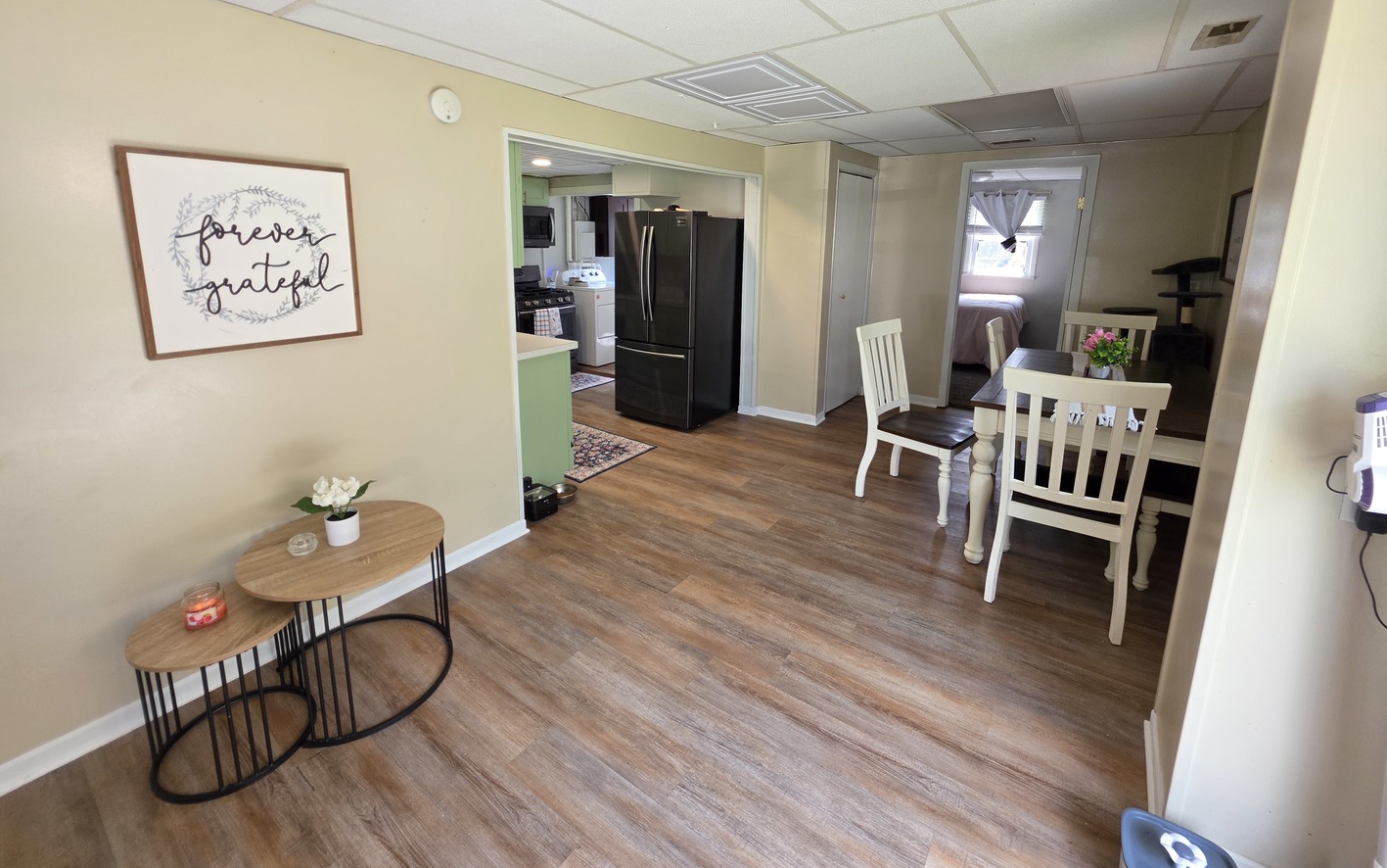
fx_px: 529
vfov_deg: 77.9
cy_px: 354
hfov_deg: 105.3
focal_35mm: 14
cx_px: 684
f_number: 1.9
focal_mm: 2.2
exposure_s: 1/120
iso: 100
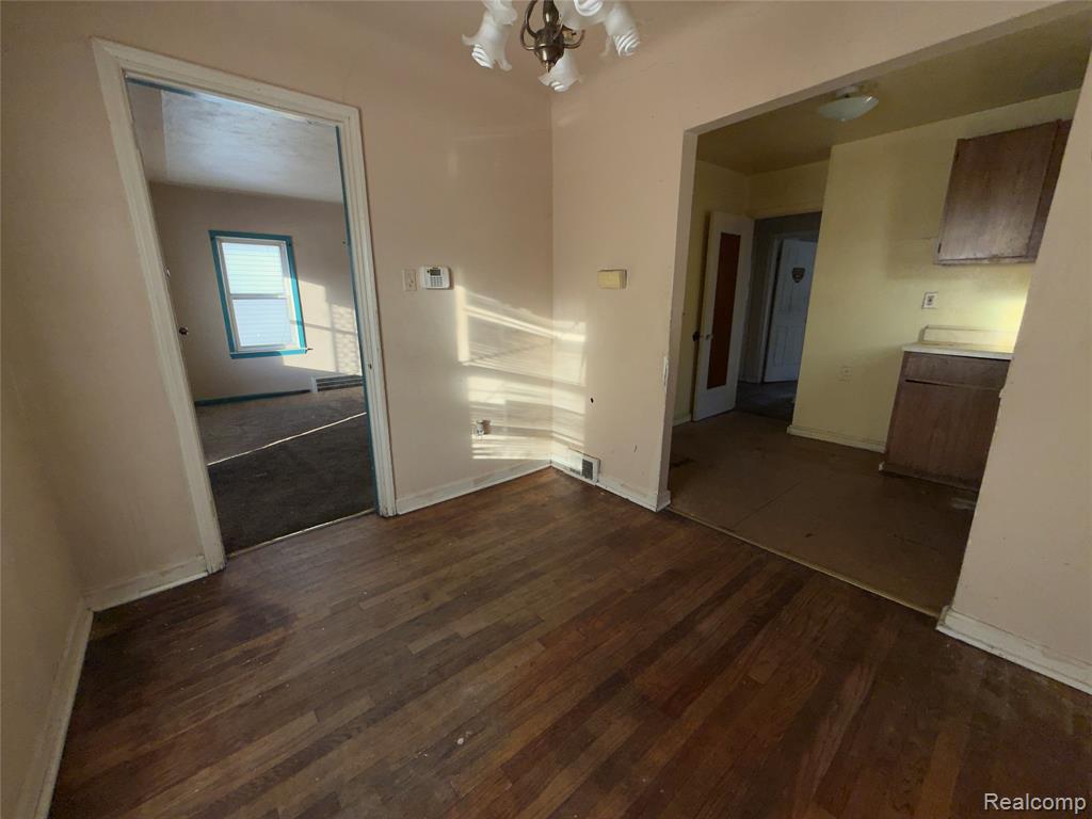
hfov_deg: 102.1
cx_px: 546
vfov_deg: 85.7
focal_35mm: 14
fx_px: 442
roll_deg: +0.3
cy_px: 410
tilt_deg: -13.4
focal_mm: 2.22
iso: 16
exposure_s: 1/122
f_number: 2.2
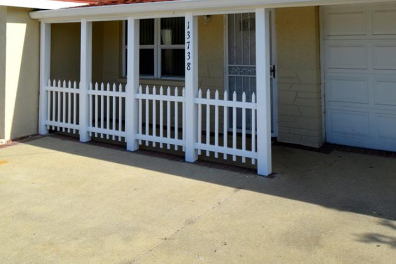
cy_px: 27
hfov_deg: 57.0
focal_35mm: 33
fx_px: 363
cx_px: 224
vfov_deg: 37.4
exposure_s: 1/250
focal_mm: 10
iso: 100
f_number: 8
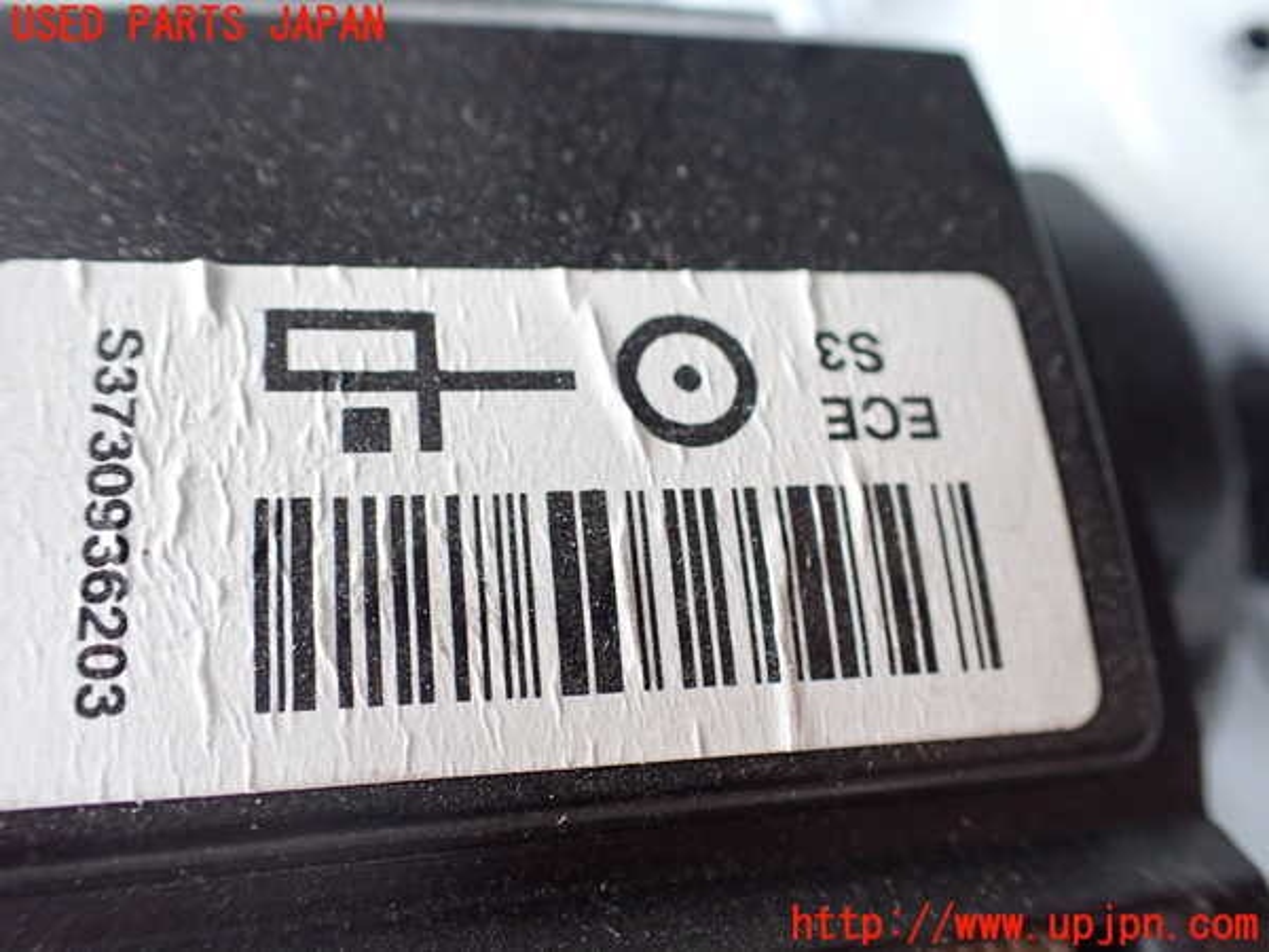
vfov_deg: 46.8
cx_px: 634
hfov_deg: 60.0
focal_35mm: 30
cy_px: 476
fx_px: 1100
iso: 800
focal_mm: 5.4
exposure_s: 1/125
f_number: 2.3
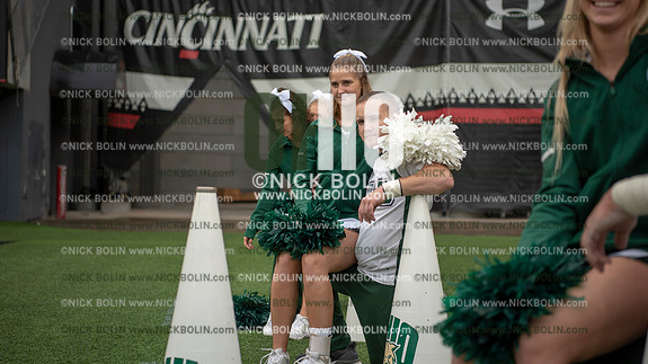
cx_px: 323
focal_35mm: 74
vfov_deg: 16.3
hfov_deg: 28.6
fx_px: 1271
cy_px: 147
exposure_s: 1/1000
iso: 250
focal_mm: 70
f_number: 2.8
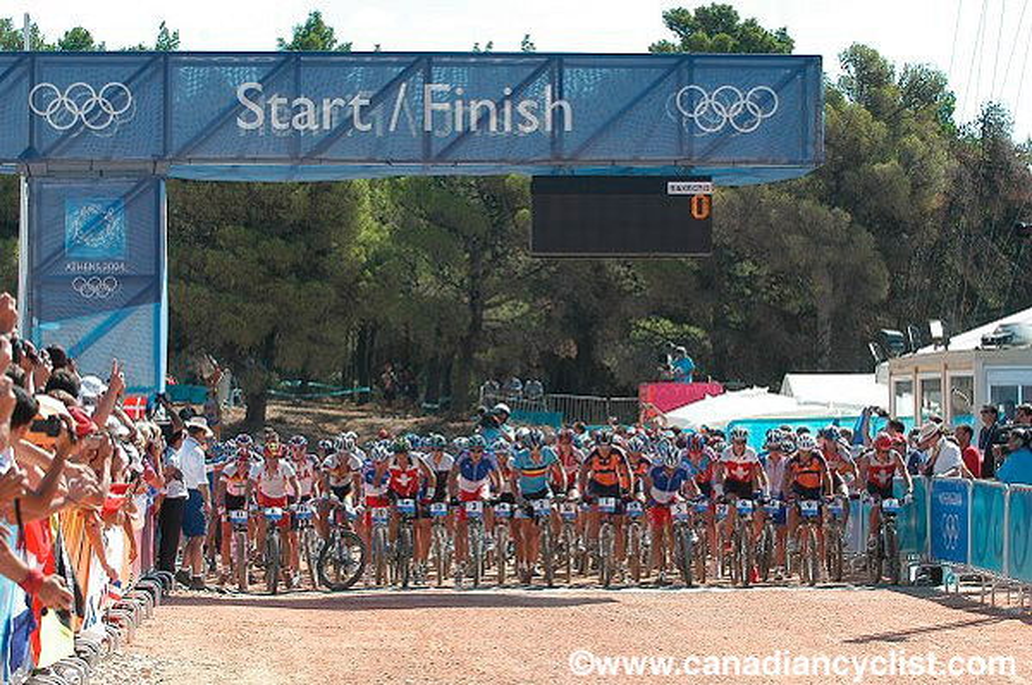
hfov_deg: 16.7
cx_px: 516
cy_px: 342
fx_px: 3520
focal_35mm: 123
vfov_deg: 11.1
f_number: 4
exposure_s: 1/800
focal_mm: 82
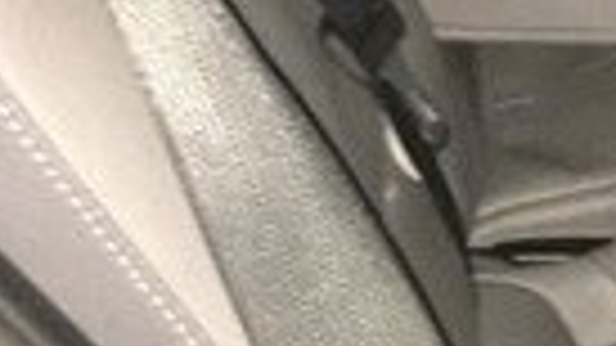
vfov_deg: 7.8
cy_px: -191
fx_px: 2482
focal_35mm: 152
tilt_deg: -20.6
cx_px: 1052
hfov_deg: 13.0
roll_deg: -1.0
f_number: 2.2
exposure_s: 1/17
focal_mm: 4.15
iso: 500
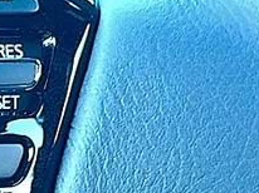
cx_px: 1
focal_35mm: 153
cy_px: 156
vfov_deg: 9.7
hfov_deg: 12.8
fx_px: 1143
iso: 64
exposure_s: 1/51
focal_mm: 6.86
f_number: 1.78
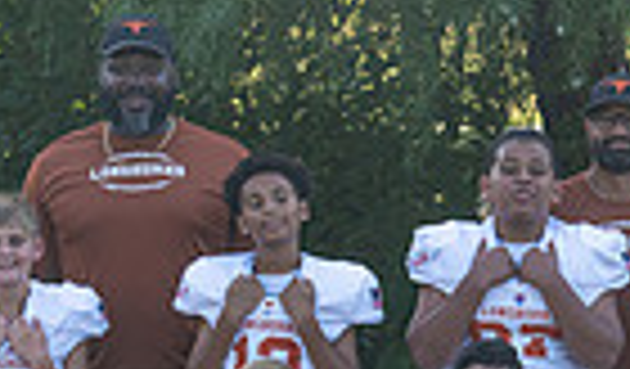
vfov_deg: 3.9
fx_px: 5366
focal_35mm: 318
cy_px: 401
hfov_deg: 6.7
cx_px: 540
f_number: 4.5
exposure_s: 1/400
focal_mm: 70
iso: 250
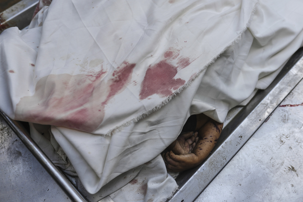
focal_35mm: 35
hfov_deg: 54.4
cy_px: 101
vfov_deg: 37.9
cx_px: 152
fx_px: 295
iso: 160
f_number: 2.8
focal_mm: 35
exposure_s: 1/640
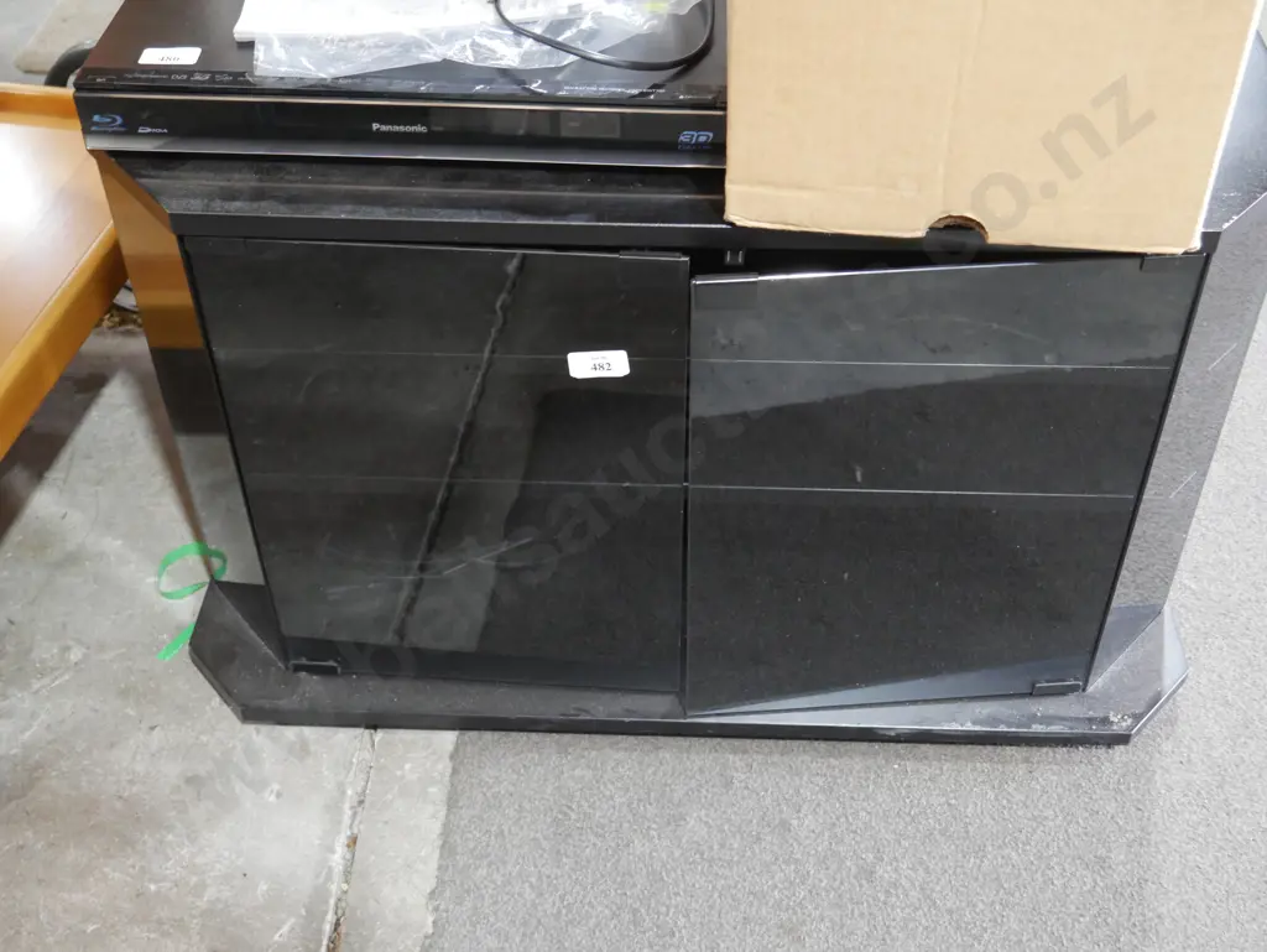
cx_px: 634
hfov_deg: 44.8
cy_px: 476
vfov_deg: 34.4
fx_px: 1538
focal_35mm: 42
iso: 1600
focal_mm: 21
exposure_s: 1/60
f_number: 4.6
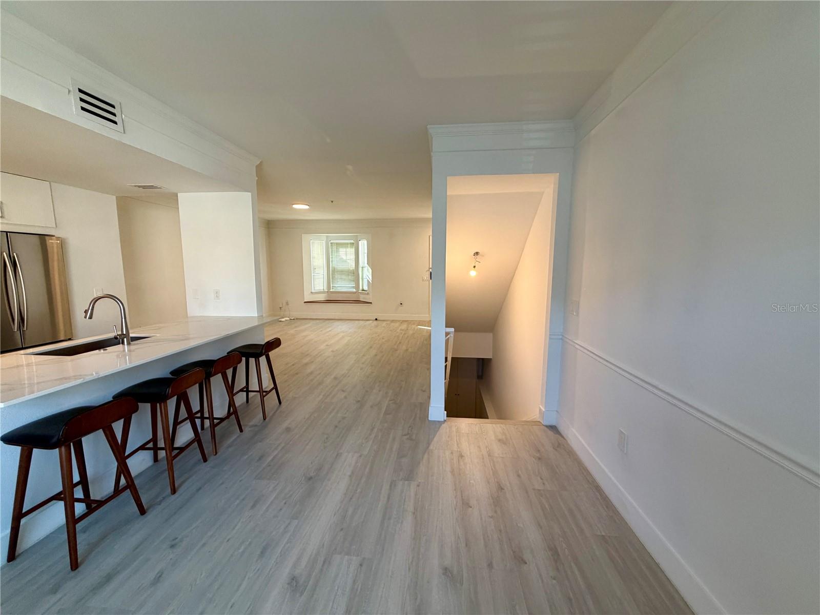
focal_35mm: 14
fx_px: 332
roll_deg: -0.1
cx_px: 410
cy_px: 308
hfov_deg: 102.1
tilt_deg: -6.7
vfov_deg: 85.7
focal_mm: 2.22
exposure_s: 1/60
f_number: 2.2
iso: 160
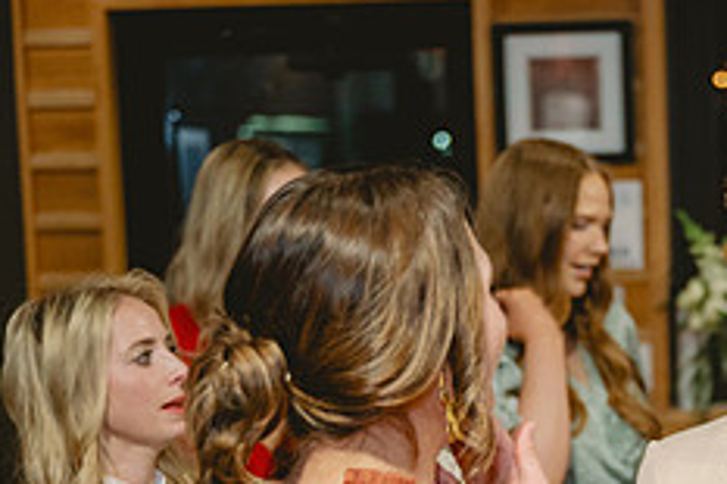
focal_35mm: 132
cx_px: 771
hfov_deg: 15.2
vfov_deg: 10.2
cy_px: 596
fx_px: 2664
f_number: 2.8
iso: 1250
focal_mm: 53
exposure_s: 1/160
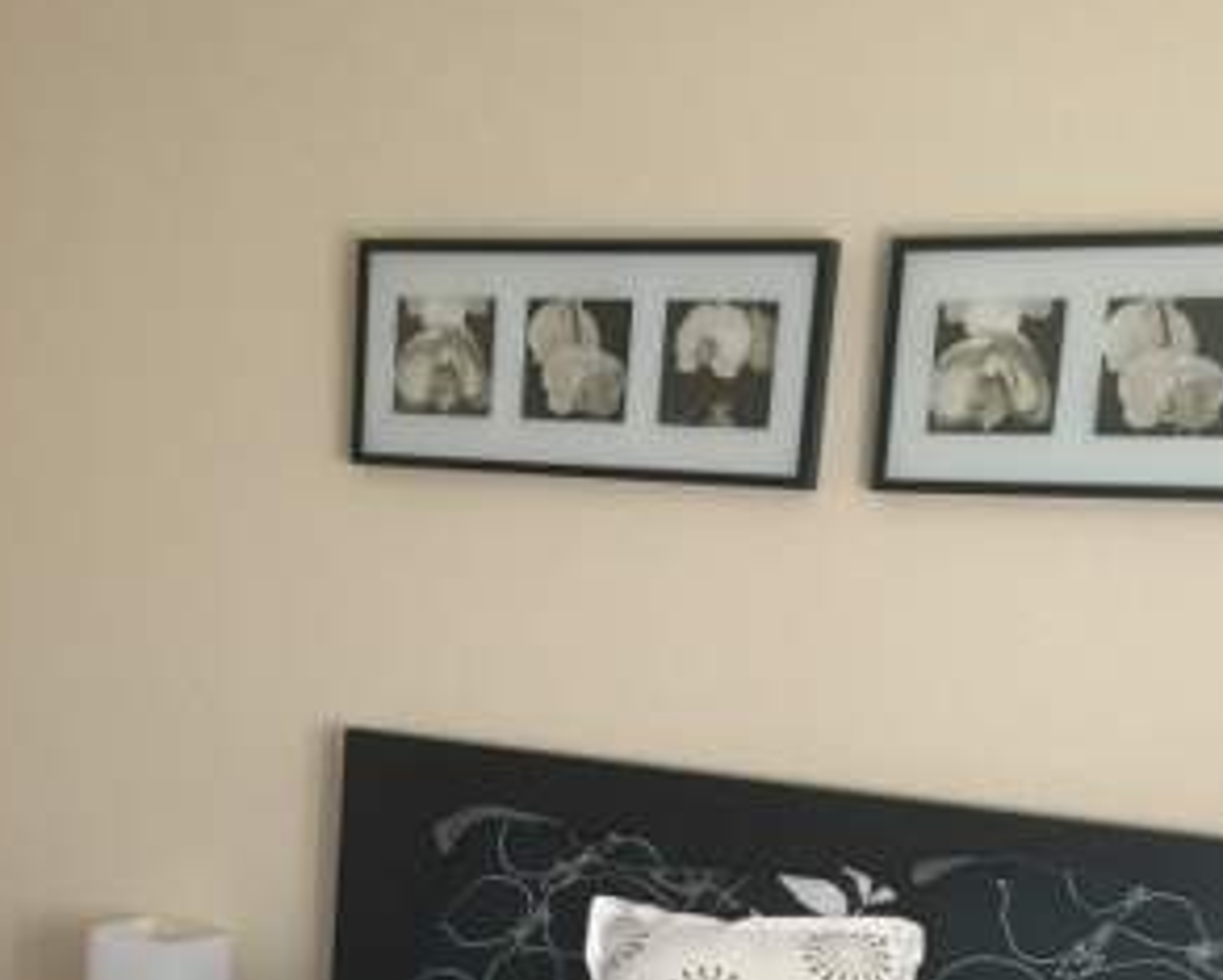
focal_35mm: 62
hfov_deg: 30.1
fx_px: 2246
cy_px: 1047
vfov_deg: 23.3
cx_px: 348
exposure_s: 1/15
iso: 50
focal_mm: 4.15
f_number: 2.2
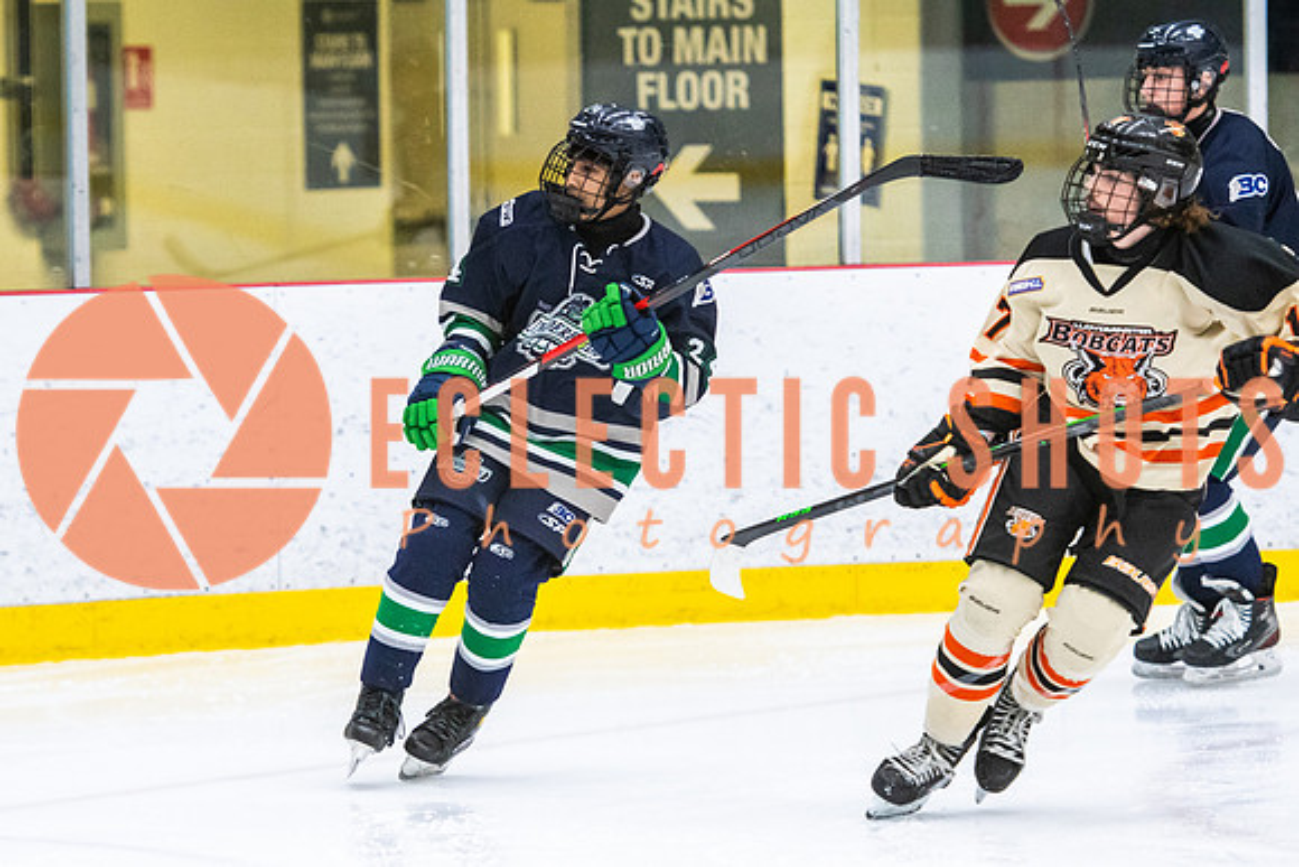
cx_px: 518
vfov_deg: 5.4
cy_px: 412
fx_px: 9143
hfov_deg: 8.1
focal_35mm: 253
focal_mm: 140
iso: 2200
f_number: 2.8
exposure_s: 1/640
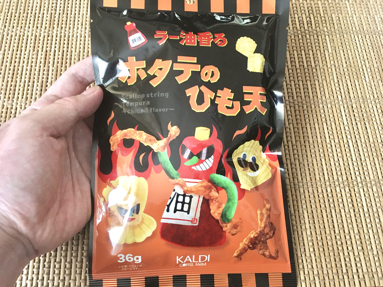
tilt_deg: -69.4
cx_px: 192
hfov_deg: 61.7
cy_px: 144
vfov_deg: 48.2
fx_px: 321
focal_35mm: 29
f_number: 2.2
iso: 400
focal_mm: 4.15
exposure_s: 1/15
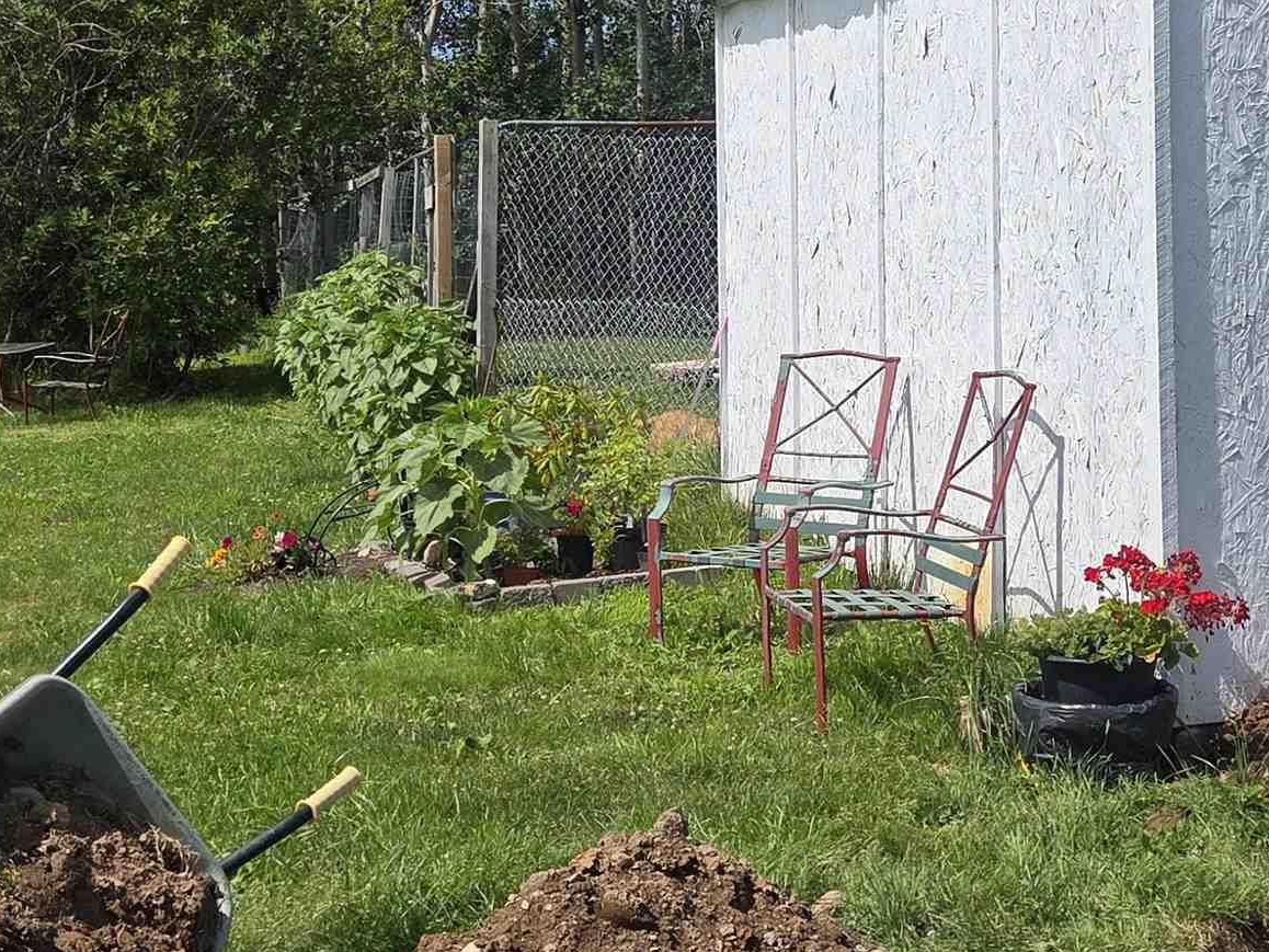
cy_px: 227
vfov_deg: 23.8
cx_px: 986
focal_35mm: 61
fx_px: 2237
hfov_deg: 31.0
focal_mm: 5.4
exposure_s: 1/5261
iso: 80
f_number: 1.8
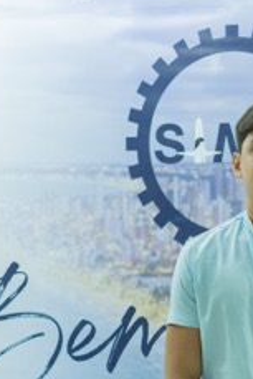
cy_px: 407
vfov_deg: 14.3
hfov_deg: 9.7
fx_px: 1473
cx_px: 277
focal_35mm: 140
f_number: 1.8
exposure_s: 1/125
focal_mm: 50
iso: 800
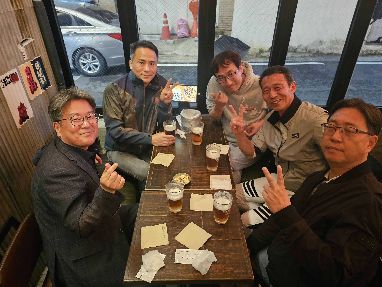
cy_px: 144
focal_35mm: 23
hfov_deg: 73.9
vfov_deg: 58.9
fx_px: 254
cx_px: 191
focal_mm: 6.3
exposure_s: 1/24
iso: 1000
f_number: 1.7
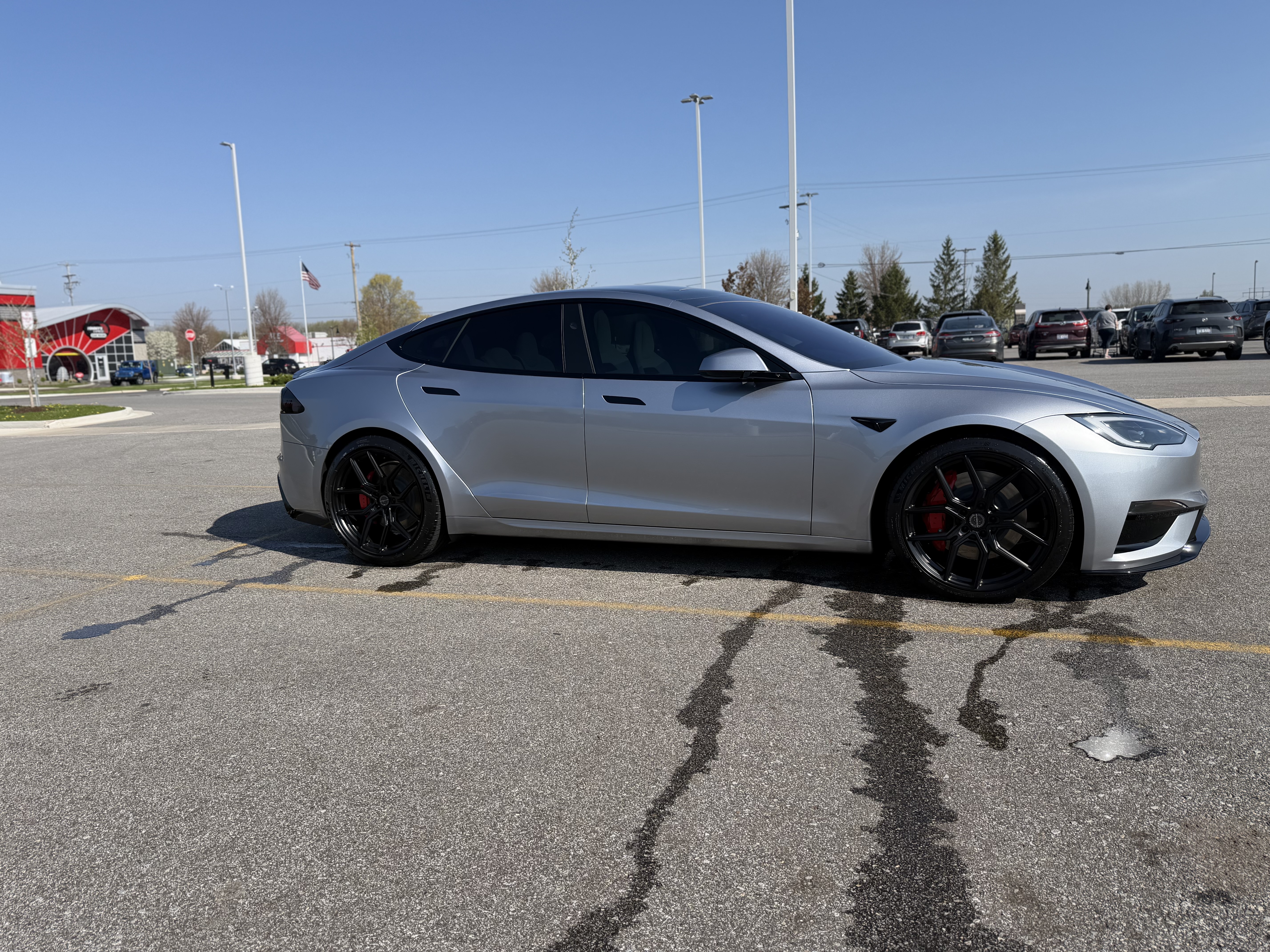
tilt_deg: -8.0
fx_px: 881
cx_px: 635
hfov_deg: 71.6
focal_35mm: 24
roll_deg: +2.0
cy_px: 476
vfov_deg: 56.8
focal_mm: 6.76
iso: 80
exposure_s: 1/4673
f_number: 1.78
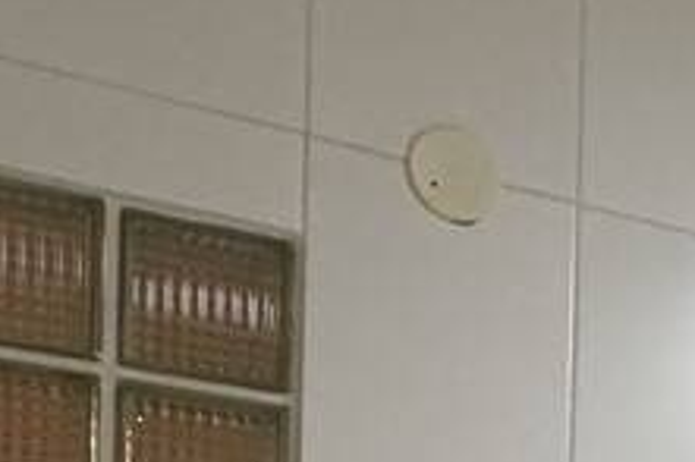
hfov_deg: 18.0
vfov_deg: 12.8
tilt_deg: -1.5
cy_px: 877
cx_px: 1179
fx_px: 1833
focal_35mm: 95
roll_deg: -0.4
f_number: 2.2
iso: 500
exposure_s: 1/60
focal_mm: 2.22
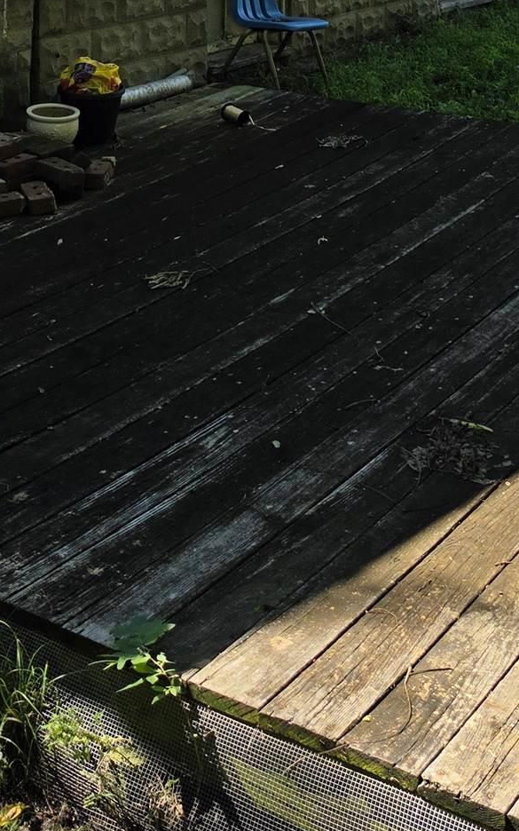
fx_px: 1358
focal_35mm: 60
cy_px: -155
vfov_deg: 29.5
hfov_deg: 21.5
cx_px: 161
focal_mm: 6.5
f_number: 1.4
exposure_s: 1/3336
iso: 64
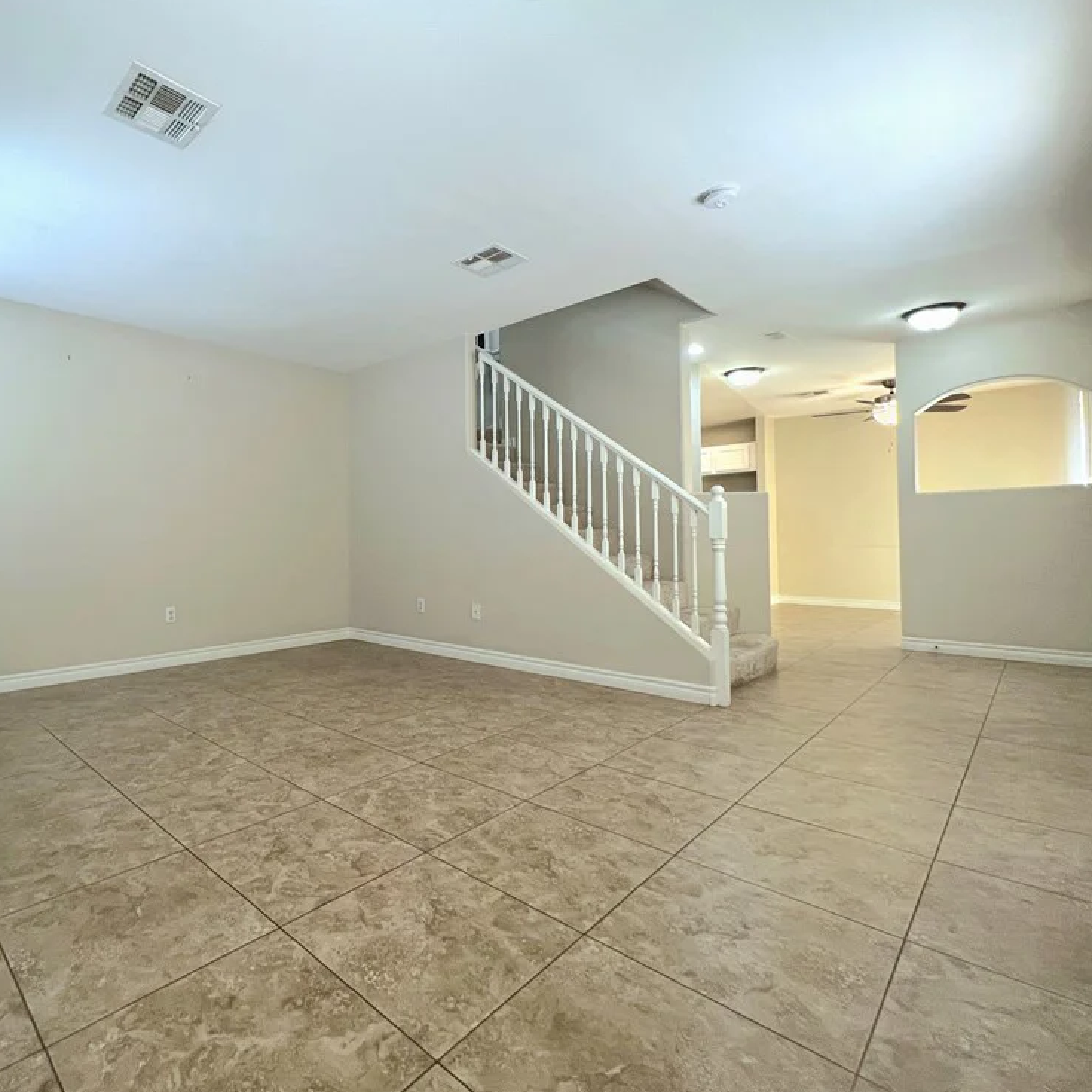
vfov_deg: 87.4
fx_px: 571
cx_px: 379
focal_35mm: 16
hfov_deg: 84.9
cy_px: 532
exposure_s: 1/60.2
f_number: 1.8
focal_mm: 1.57
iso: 160
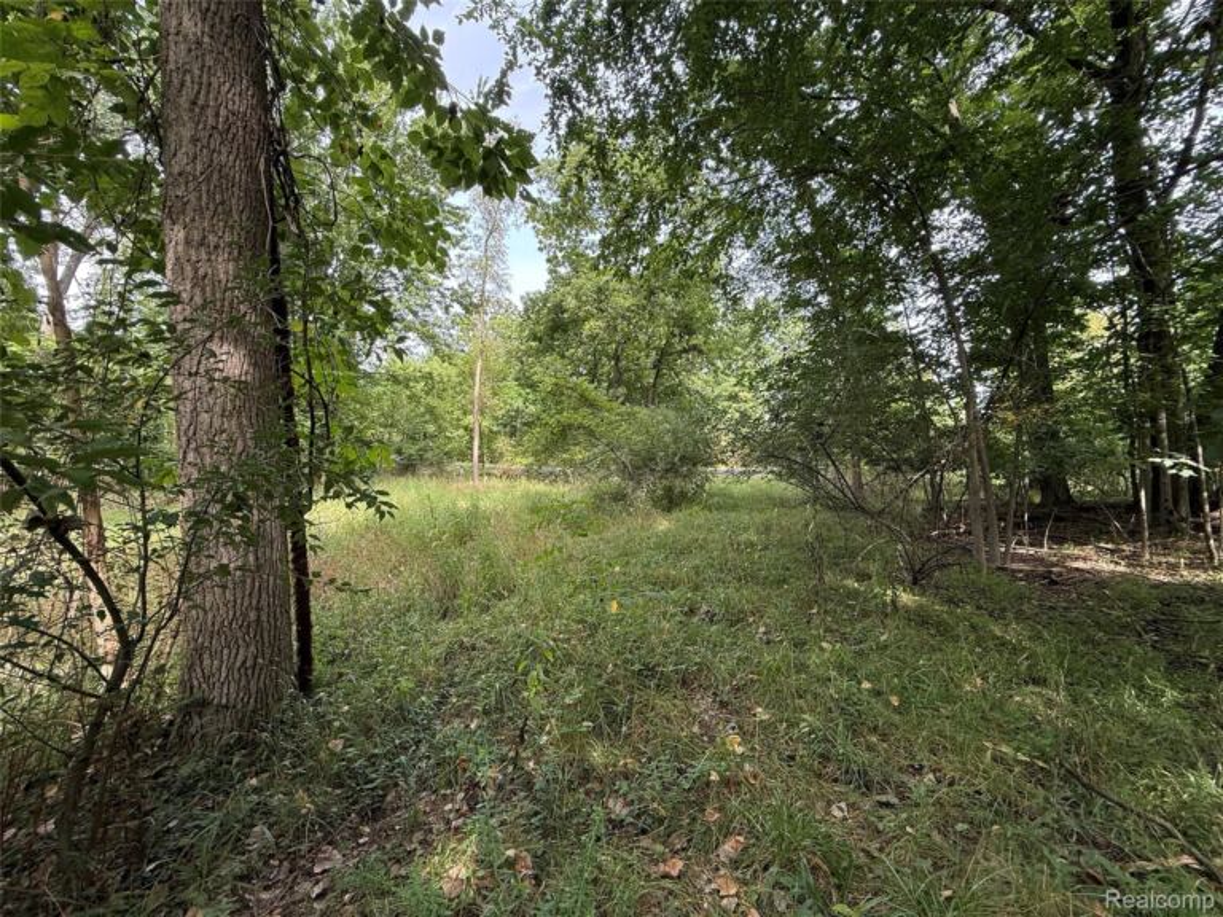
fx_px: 495
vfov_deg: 85.7
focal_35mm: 14
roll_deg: -1.5
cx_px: 612
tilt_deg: +0.2
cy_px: 458
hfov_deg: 102.1
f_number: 2.2
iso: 64
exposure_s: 1/141
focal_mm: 2.22
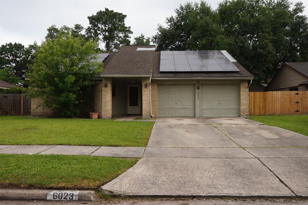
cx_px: 154
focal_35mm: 32
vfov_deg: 41.7
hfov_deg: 59.5
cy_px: 102
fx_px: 269
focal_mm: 21
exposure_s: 1/60
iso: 100
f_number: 5.6
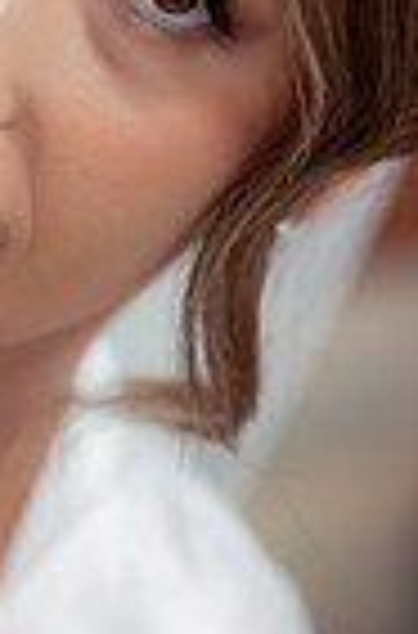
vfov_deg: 7.6
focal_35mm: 272
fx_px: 4772
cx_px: 16
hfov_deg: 5.0
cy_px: 432
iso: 640
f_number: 2
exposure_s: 1/400
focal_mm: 85
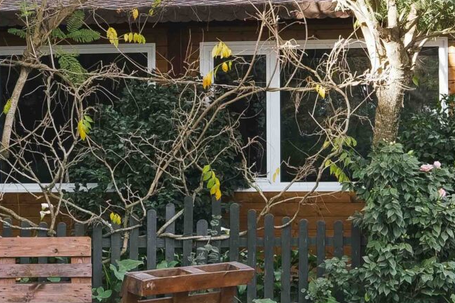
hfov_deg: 10.5
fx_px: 2476
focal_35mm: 196
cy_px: 178
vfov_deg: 7.0
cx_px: 370
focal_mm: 50
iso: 640
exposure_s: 1/60
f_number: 9
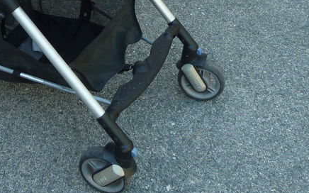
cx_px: 57
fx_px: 614
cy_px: -3
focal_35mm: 73
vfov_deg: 17.4
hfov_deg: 27.6
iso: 80
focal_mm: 5
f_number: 3.4
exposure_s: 1/50
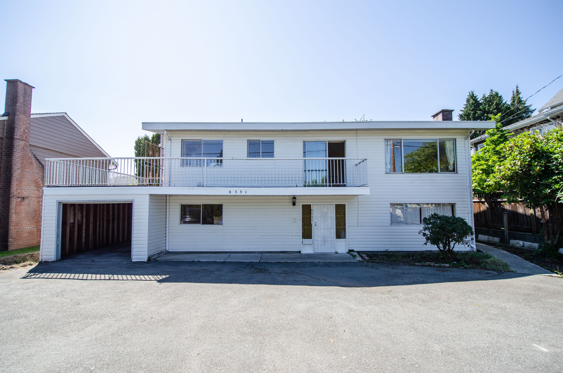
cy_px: 186
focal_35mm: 15
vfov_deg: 77.1
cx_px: 282
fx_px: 234
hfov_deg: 100.5
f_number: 3.5
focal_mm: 10
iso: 100
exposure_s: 1/640
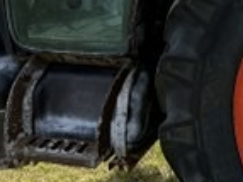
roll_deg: +0.2
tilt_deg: -5.8
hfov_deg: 14.7
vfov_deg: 10.4
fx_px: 940
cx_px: 178
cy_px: -145
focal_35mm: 134
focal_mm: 6.76
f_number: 1.78
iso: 100
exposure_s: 1/3759
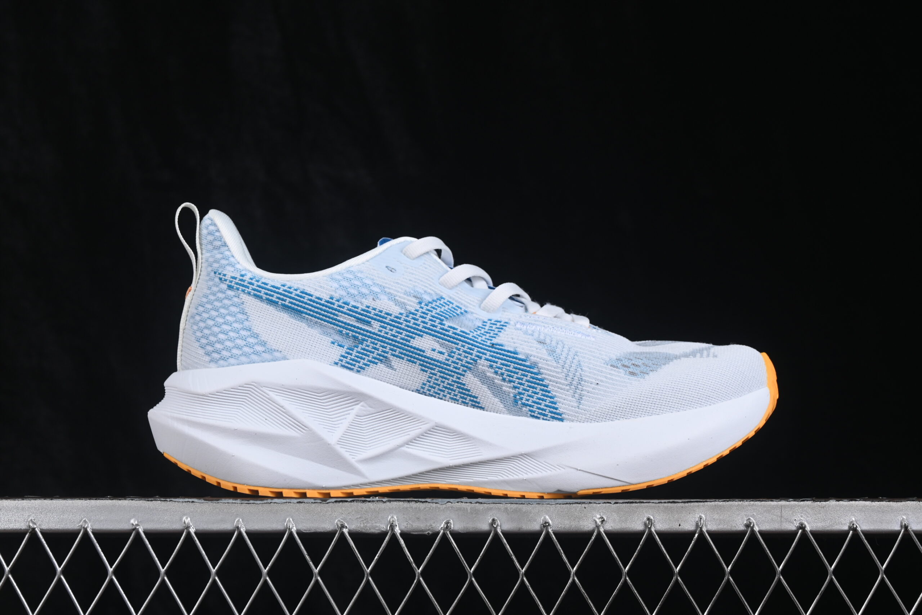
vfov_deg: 18.2
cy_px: 308
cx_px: 461
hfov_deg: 27.0
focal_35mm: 75
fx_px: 1921
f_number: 8
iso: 160
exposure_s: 1/80
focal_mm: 50
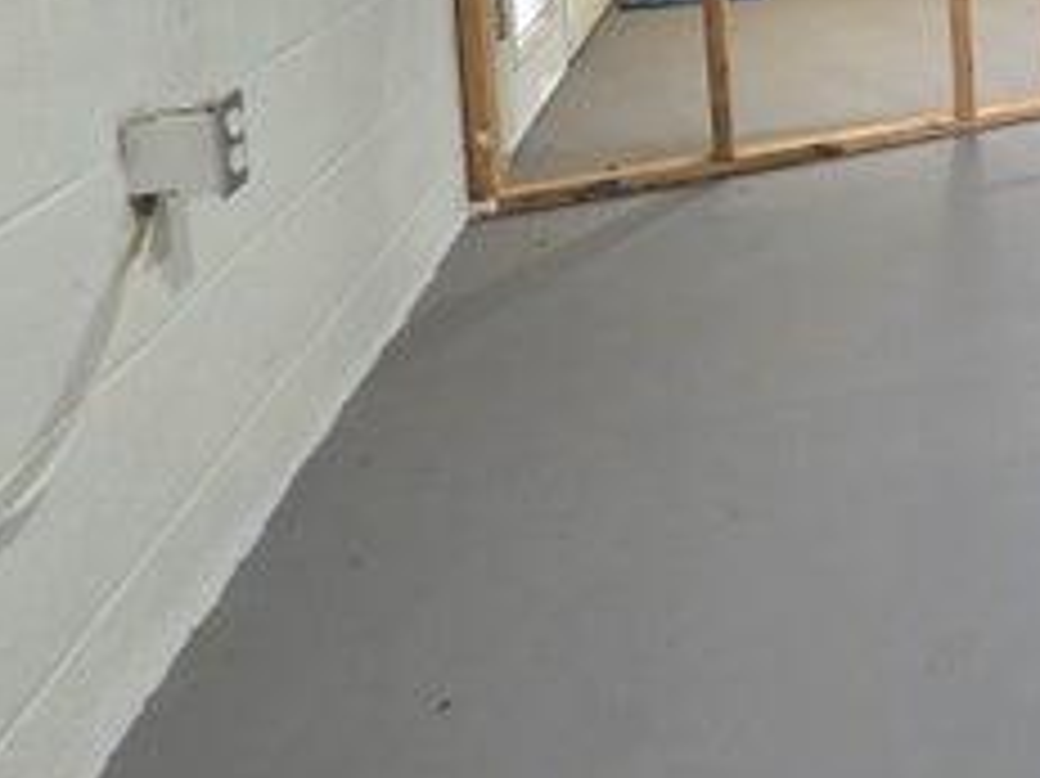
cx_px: 1423
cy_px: -180
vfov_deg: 32.1
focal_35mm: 36
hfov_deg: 33.3
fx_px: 1081
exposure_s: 1/60.2
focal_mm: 2.2
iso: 400
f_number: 1.9
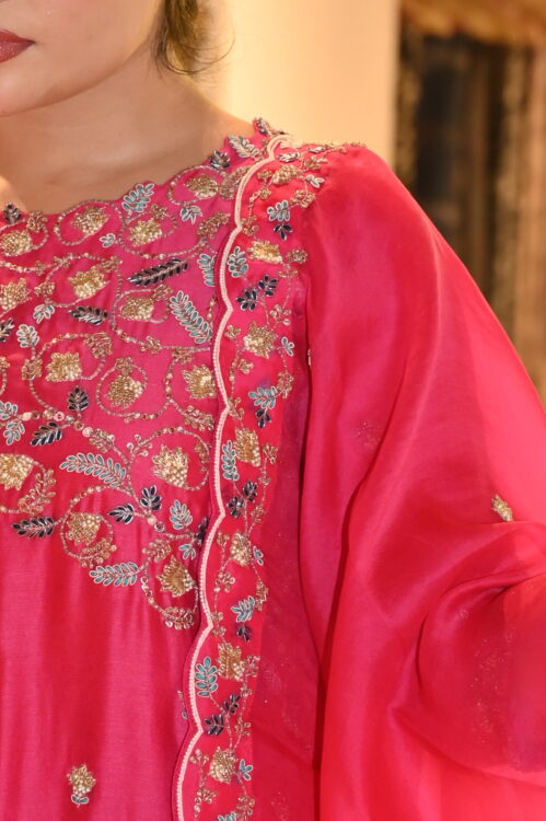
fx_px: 5444
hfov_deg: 5.7
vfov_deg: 8.6
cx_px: 74
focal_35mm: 239
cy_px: 393
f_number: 4
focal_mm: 70
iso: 500
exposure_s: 1/125
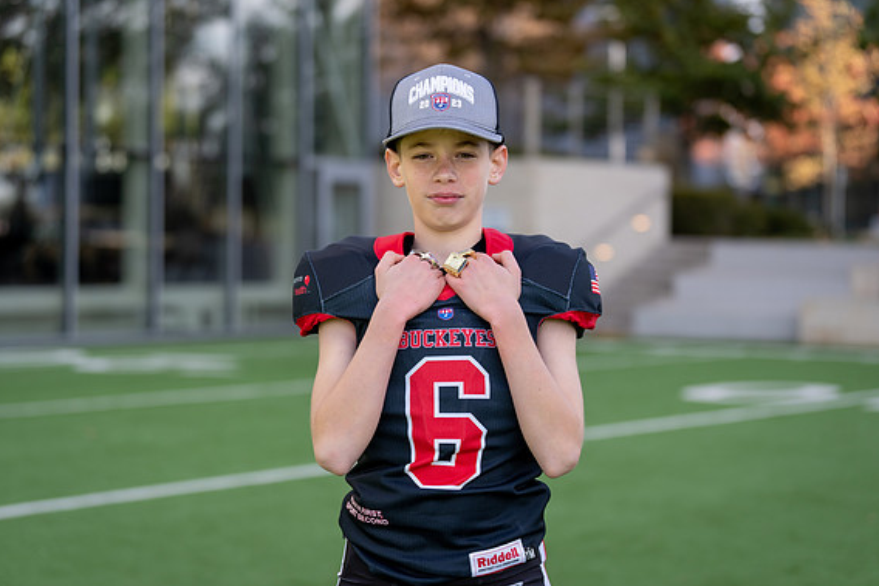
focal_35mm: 89
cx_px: 445
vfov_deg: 15.4
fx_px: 2174
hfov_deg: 22.9
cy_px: 298
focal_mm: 78
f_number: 2.8
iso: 100
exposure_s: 1/500
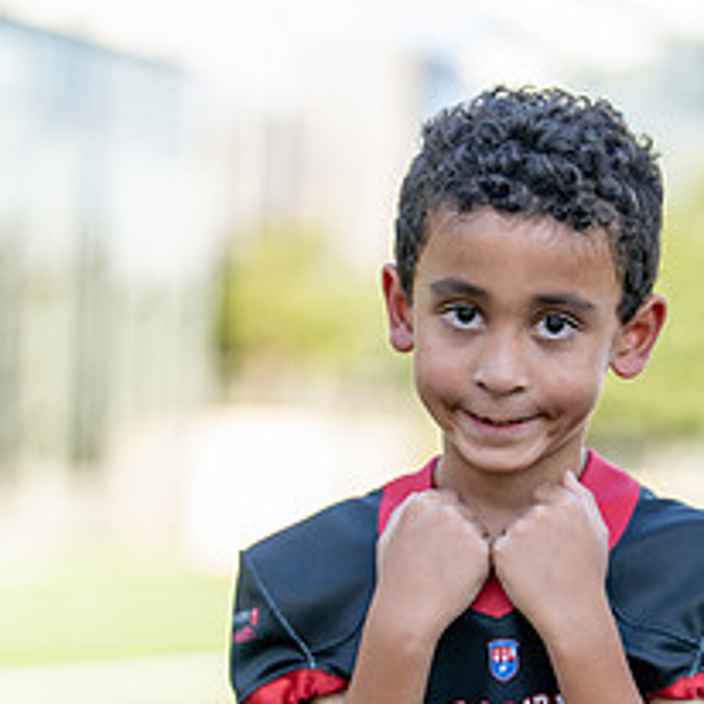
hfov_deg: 13.6
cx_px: 484
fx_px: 2945
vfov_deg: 13.6
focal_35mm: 128
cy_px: 574
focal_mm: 50
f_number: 1.2
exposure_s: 1/1250
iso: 100
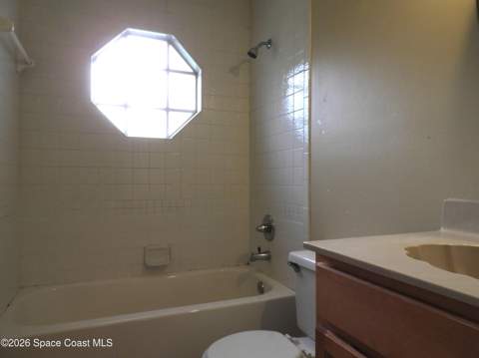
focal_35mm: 24
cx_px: 240
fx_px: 332
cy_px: 179
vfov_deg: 56.7
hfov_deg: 71.7
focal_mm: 4.3
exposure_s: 1/30
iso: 110
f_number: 3.3
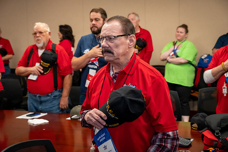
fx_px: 405
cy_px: 76
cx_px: 114
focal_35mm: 64
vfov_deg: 21.2
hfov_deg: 31.4
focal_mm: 64
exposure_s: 1/160
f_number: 6
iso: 12800
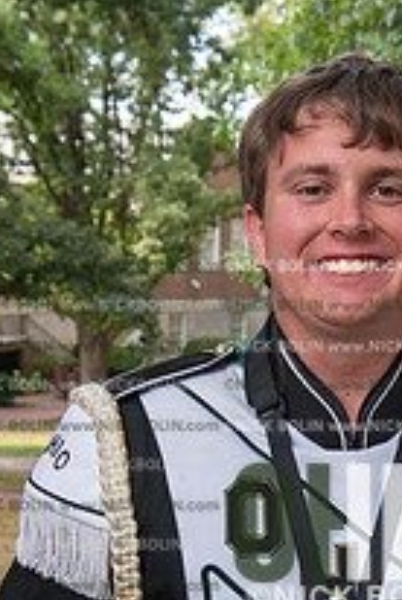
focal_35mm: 96
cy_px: 545
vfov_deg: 20.8
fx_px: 1603
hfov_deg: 14.2
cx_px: 355
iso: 500
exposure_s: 1/100
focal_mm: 44
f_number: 8
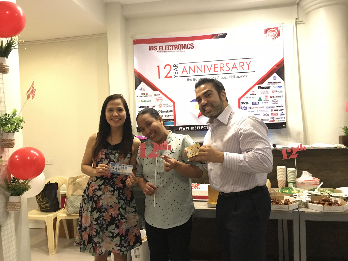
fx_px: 281
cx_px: 174
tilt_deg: -0.9
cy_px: 130
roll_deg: +4.4
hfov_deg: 63.4
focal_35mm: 28
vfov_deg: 49.7
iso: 100
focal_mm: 3.99
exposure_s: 1/5
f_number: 1.8
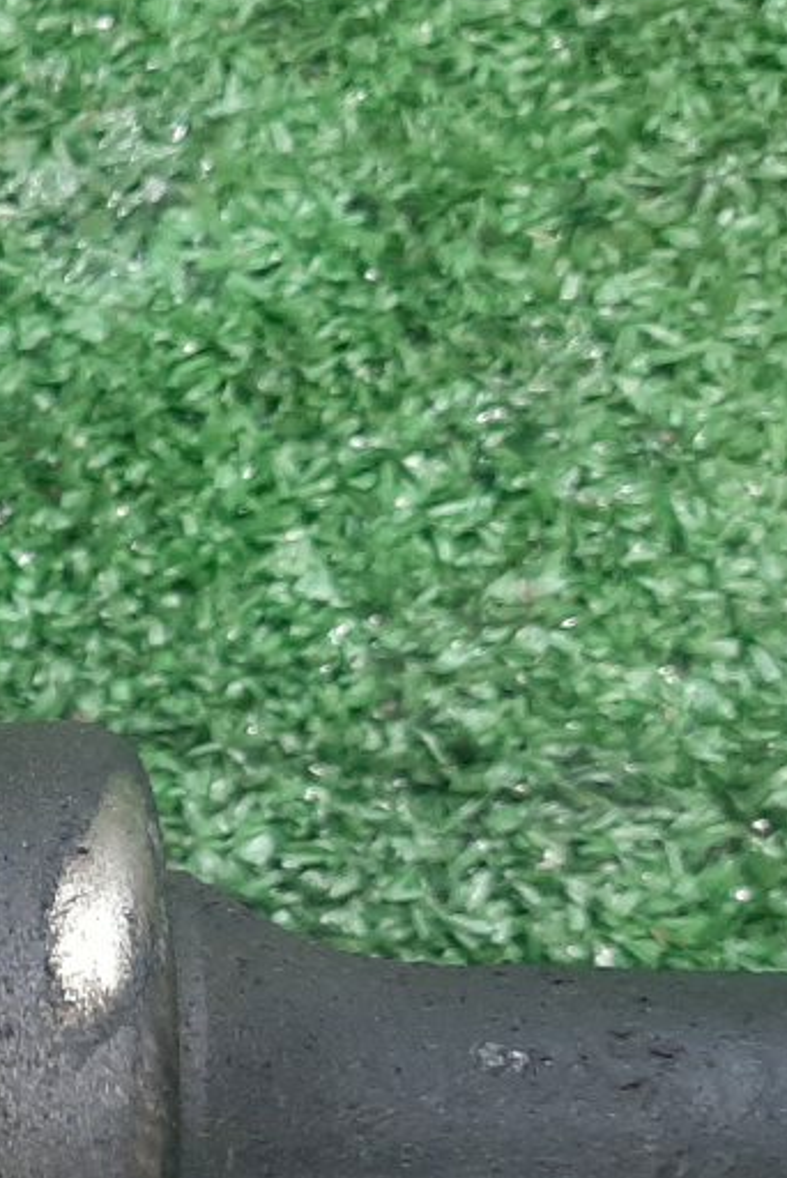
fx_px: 2489
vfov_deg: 25.7
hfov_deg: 15.3
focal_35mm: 76
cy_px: 1095
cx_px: -674
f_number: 1.7
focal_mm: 3.93
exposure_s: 1/25
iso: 170
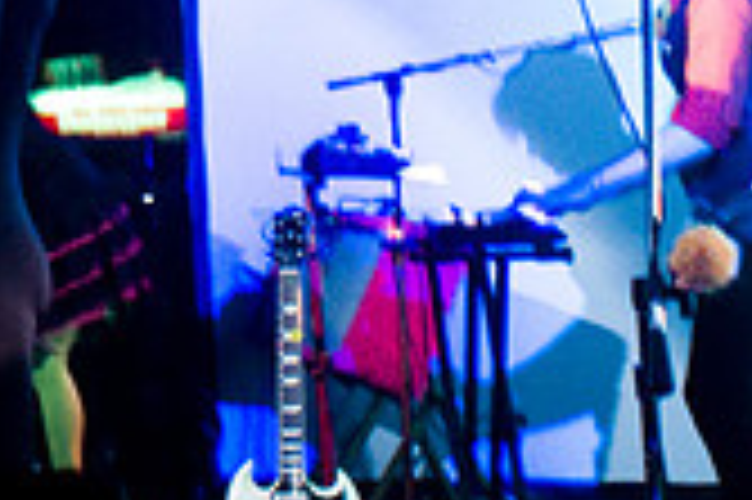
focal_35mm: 104
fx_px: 2170
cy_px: -268
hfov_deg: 17.7
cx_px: -369
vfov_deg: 12.4
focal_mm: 20
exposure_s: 1/30
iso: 1250
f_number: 2.8
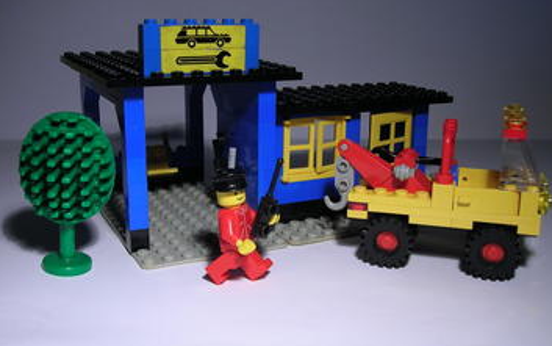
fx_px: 617
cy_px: 179
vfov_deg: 31.3
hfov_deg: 48.2
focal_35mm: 41
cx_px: 277
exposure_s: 1/36.3
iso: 50
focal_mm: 6.4
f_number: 3
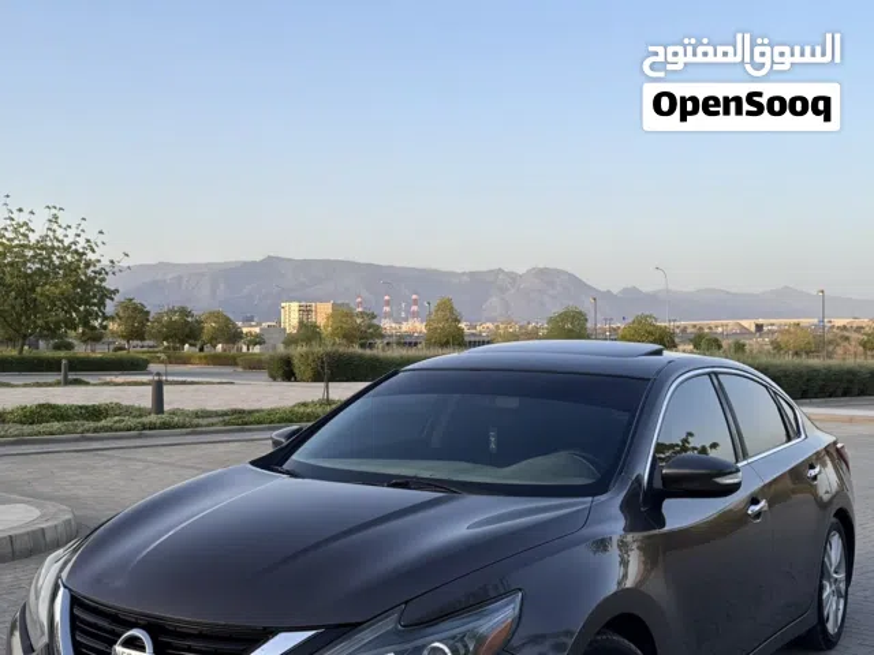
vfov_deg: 56.8
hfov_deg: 71.6
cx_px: 437
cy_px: 328
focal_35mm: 24
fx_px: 606
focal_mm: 6.76
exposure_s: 1/1112
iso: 80
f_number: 1.78
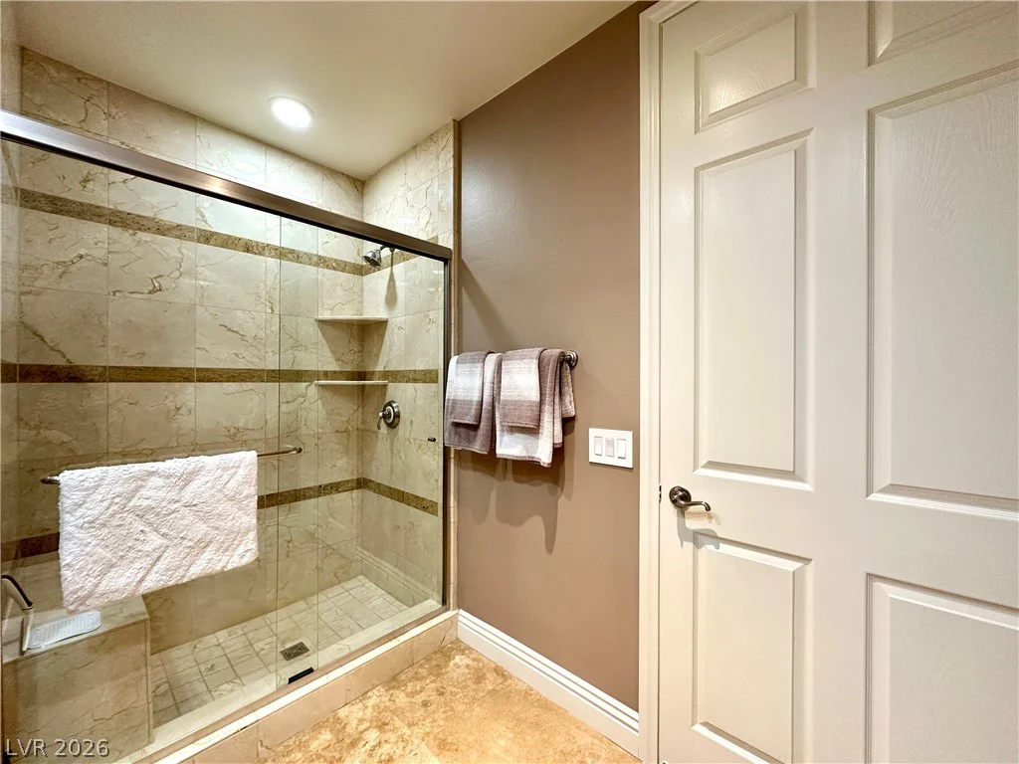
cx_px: 510
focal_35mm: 14
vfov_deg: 85.7
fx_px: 412
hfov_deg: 102.1
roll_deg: -0.2
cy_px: 382
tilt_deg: -1.0
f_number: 2.2
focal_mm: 2.22
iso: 200
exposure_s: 1/60
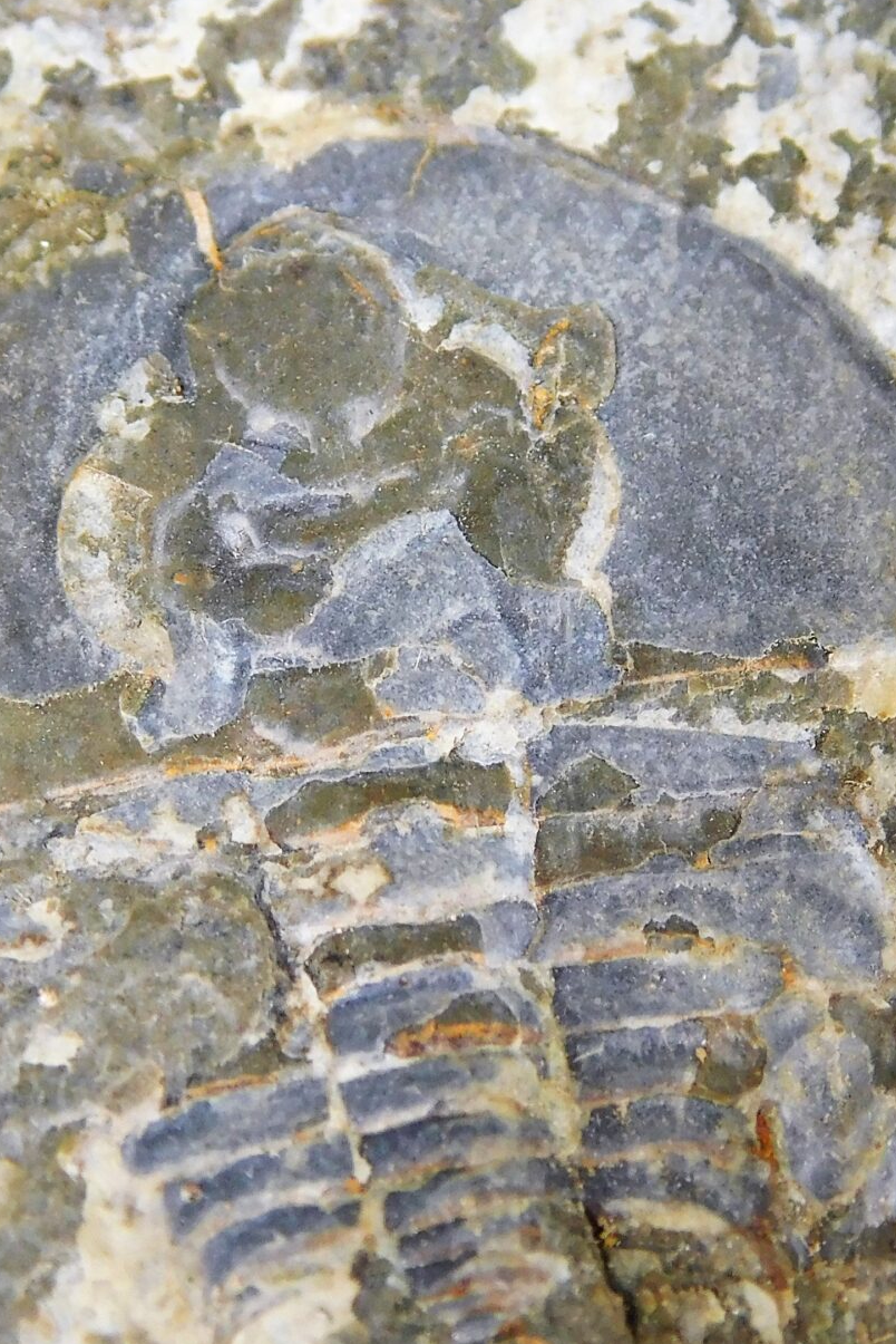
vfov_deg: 10.2
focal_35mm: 201
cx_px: 457
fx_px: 7499
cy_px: 823
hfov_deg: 6.8
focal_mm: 16.1
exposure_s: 1/50
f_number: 4.5
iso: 125
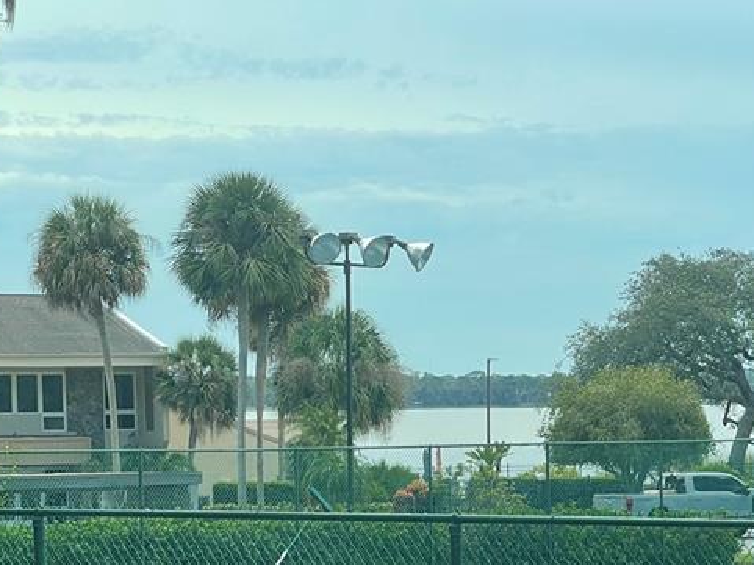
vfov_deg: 10.8
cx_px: 702
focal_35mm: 136
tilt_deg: -2.2
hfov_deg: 14.3
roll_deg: +0.1
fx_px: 2961
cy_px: 571
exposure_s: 1/342
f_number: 2.2
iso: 20
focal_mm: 7.5
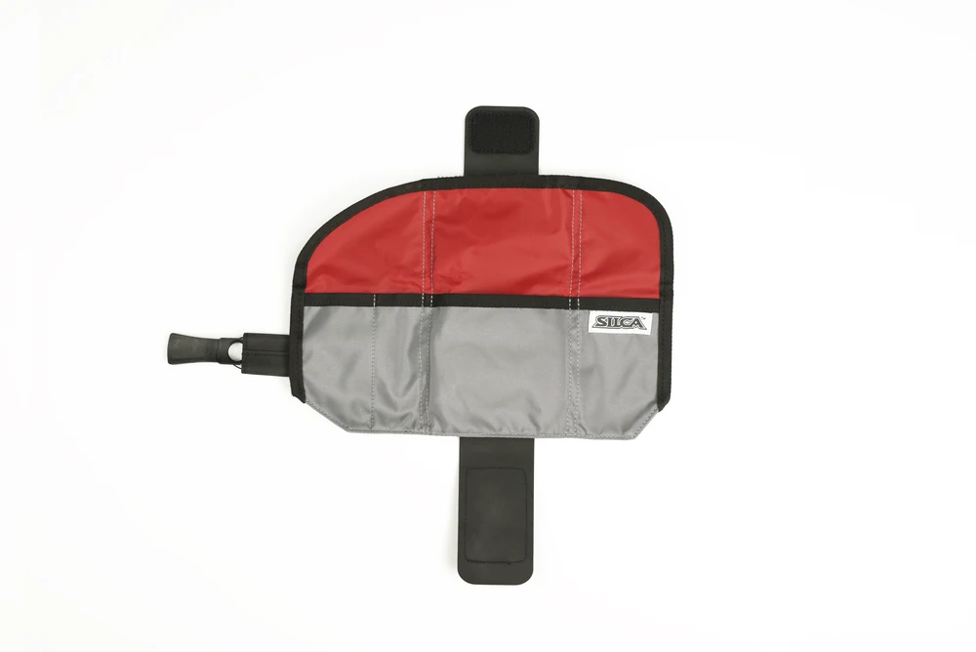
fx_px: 1356
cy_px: 326
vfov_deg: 27.0
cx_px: 488
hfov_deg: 39.6
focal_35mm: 50
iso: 100
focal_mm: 50
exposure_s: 1/40
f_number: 5
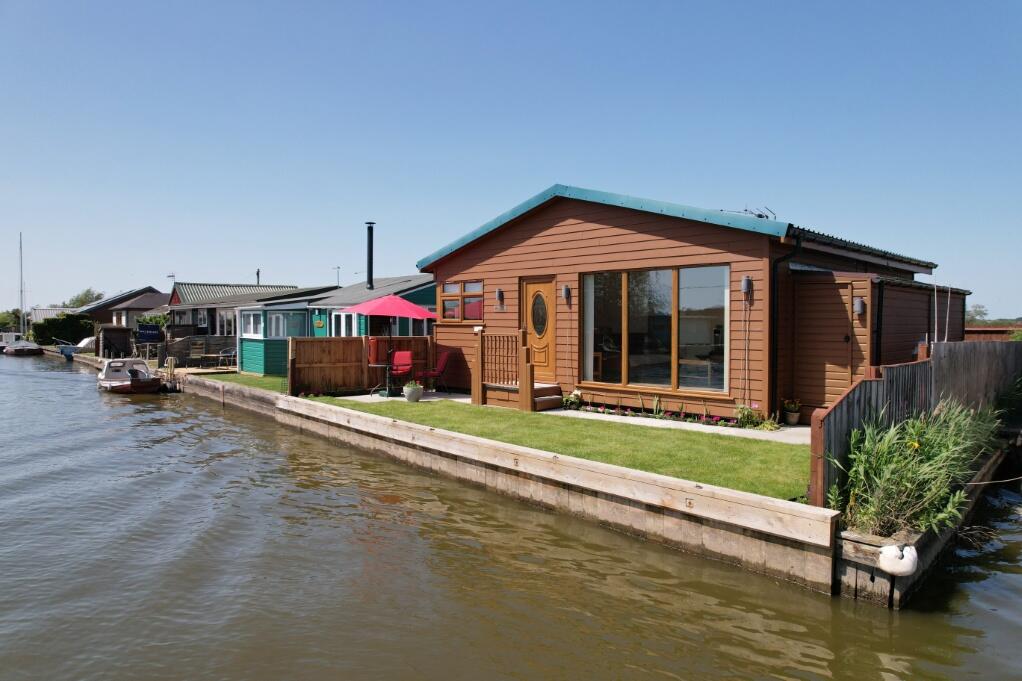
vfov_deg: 57.2
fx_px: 624
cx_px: 511
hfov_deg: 78.6
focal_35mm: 22
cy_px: 340
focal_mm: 8.38
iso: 110
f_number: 2.8
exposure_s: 1/320
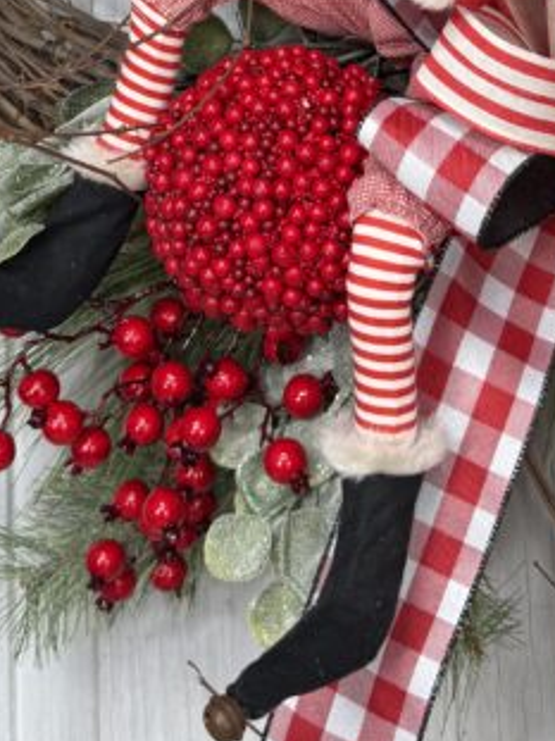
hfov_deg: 18.6
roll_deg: +1.6
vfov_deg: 22.5
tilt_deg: -2.8
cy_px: -183
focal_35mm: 79
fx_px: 1690
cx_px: 281
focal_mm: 6.76
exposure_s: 1/120
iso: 50
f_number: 1.78
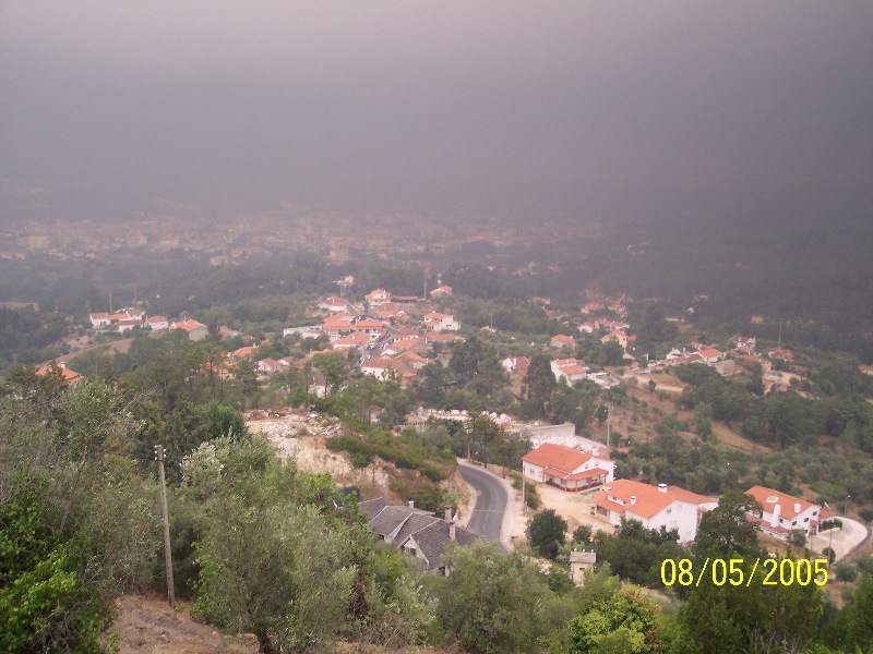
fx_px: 958
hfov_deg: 49.0
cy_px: 327
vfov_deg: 37.7
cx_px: 436
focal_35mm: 38
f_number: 2.8
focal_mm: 8
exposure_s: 1/45
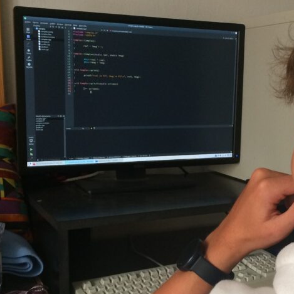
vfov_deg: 30.5
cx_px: 219
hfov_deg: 30.1
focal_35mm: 56
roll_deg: -0.8
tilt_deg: -8.5
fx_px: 538
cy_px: 165
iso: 200
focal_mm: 4.15
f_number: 2.2
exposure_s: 1/33
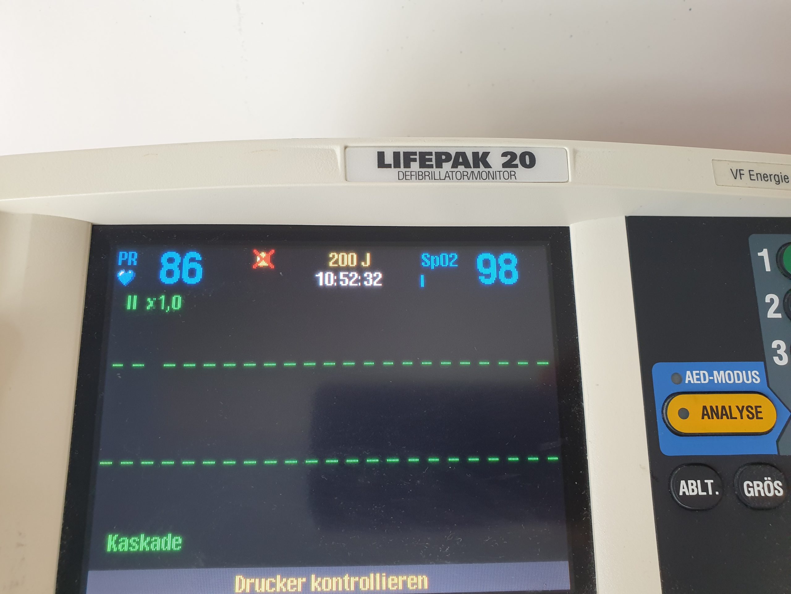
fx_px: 594
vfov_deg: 53.1
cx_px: 396
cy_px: 297
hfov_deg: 67.3
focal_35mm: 26
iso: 160
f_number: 2.4
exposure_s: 1/50
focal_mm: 4.3
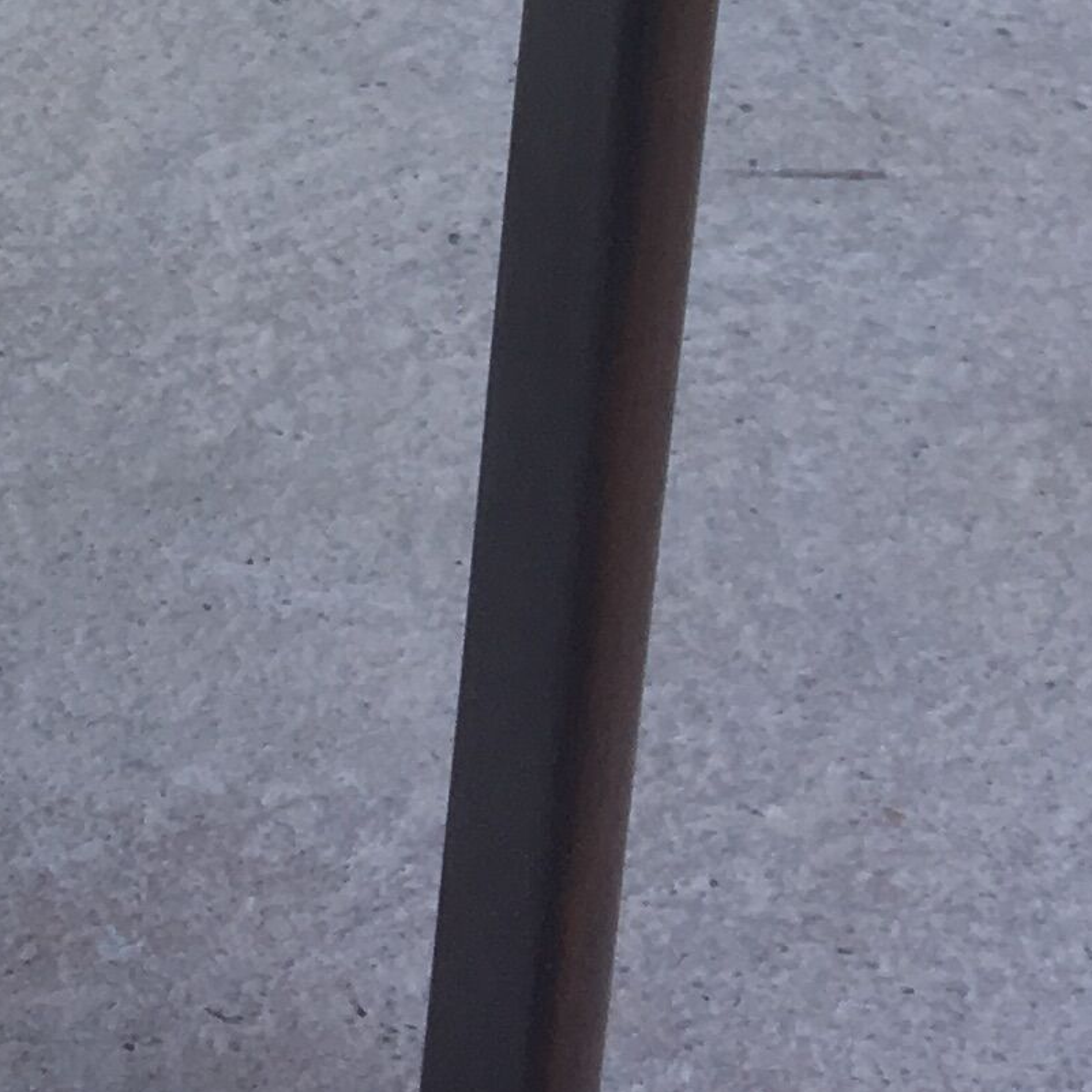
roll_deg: -0.4
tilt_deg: -15.7
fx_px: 4604
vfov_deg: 12.0
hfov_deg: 12.3
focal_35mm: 129
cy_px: -1115
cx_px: -897
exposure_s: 1/114
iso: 25
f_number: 2.2
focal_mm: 4.15
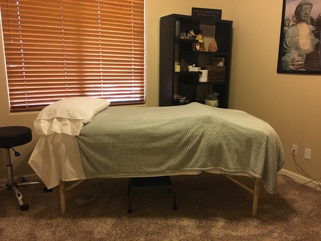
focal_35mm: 29
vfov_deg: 48.2
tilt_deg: -11.8
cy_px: 120
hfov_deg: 61.6
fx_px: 269
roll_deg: -0.6
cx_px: 160
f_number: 2.2
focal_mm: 4.15
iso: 200
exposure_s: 1/17
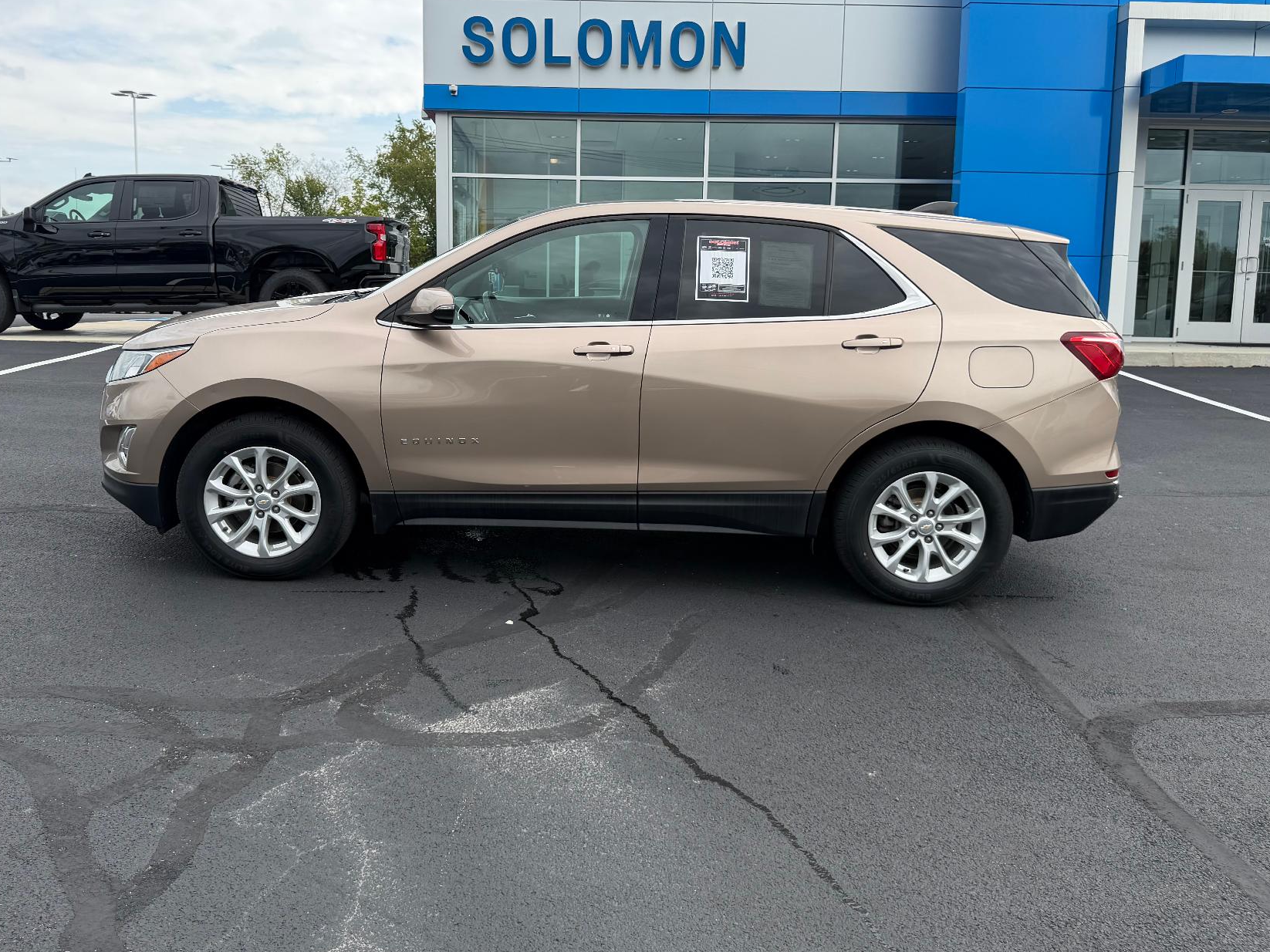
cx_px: 600
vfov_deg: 49.6
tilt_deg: -4.7
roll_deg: +0.1
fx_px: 1027
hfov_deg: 63.4
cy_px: 414
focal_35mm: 28
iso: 100
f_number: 1.78
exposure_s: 1/3021
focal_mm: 6.76
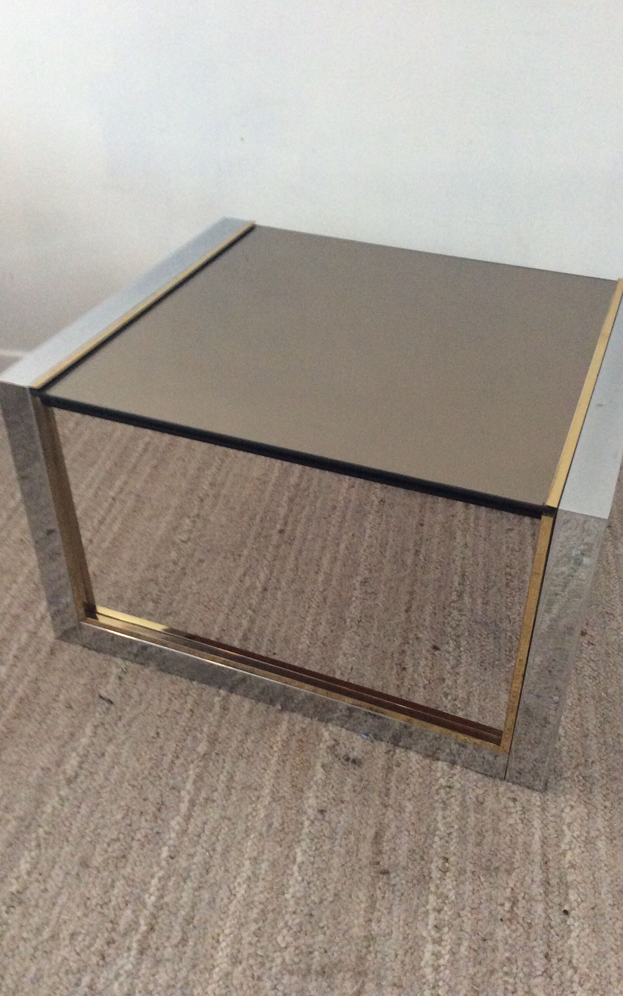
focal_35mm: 34
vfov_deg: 56.7
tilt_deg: -37.2
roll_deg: -1.0
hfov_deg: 37.2
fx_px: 924
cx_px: 348
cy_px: 498
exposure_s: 1/25
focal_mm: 3.3
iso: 200
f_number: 2.4
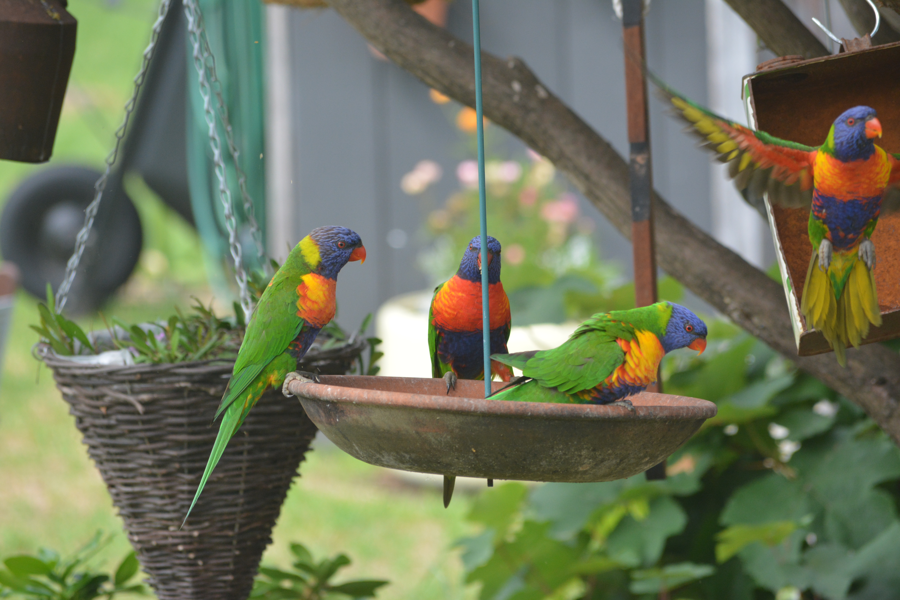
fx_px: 7499
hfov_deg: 6.9
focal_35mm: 300
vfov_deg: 4.6
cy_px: 300
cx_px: 450
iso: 800
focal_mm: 200
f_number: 5.6
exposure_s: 1/640
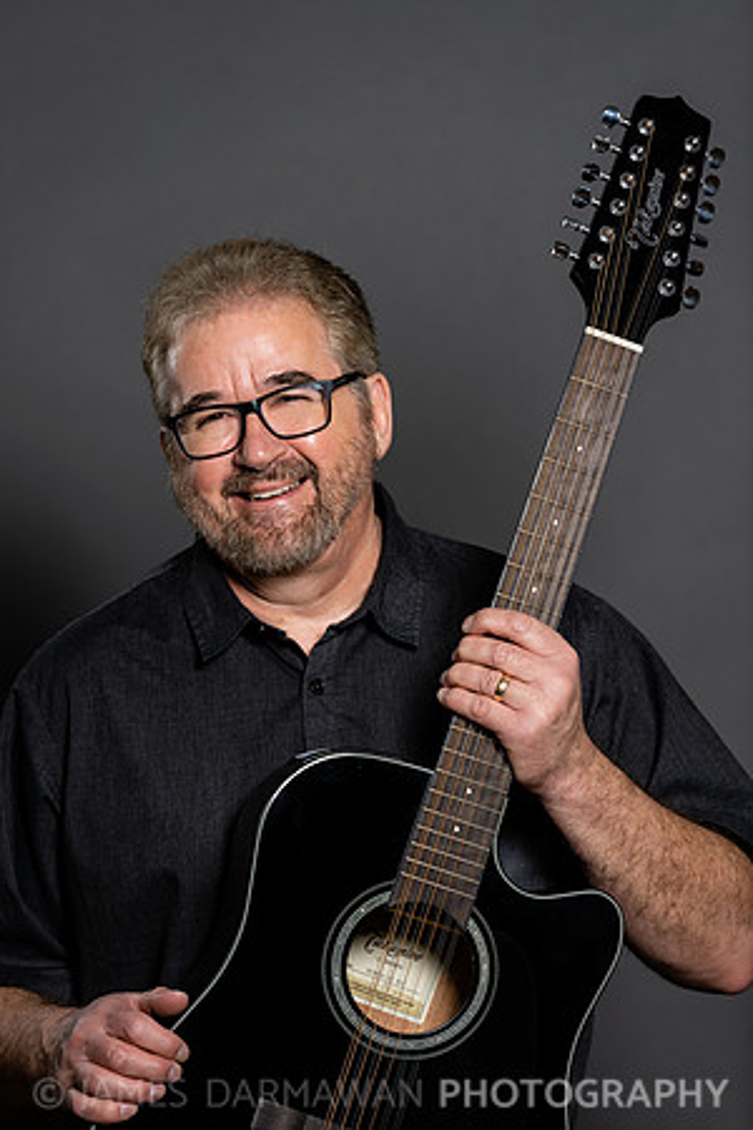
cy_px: 565
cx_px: 376
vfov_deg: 12.5
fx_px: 5176
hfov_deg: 8.3
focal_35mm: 165
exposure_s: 1/250
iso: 100
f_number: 5
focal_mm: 165
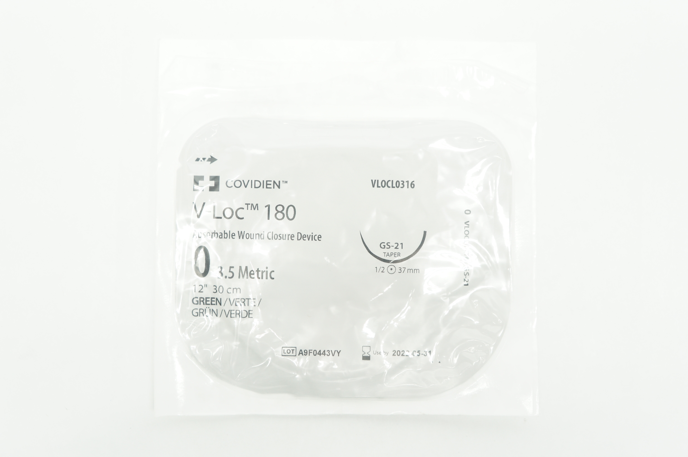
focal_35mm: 39
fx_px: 745
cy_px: 228
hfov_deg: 49.6
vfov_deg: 34.1
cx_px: 344
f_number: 4.5
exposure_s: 1/60
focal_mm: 26
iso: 400
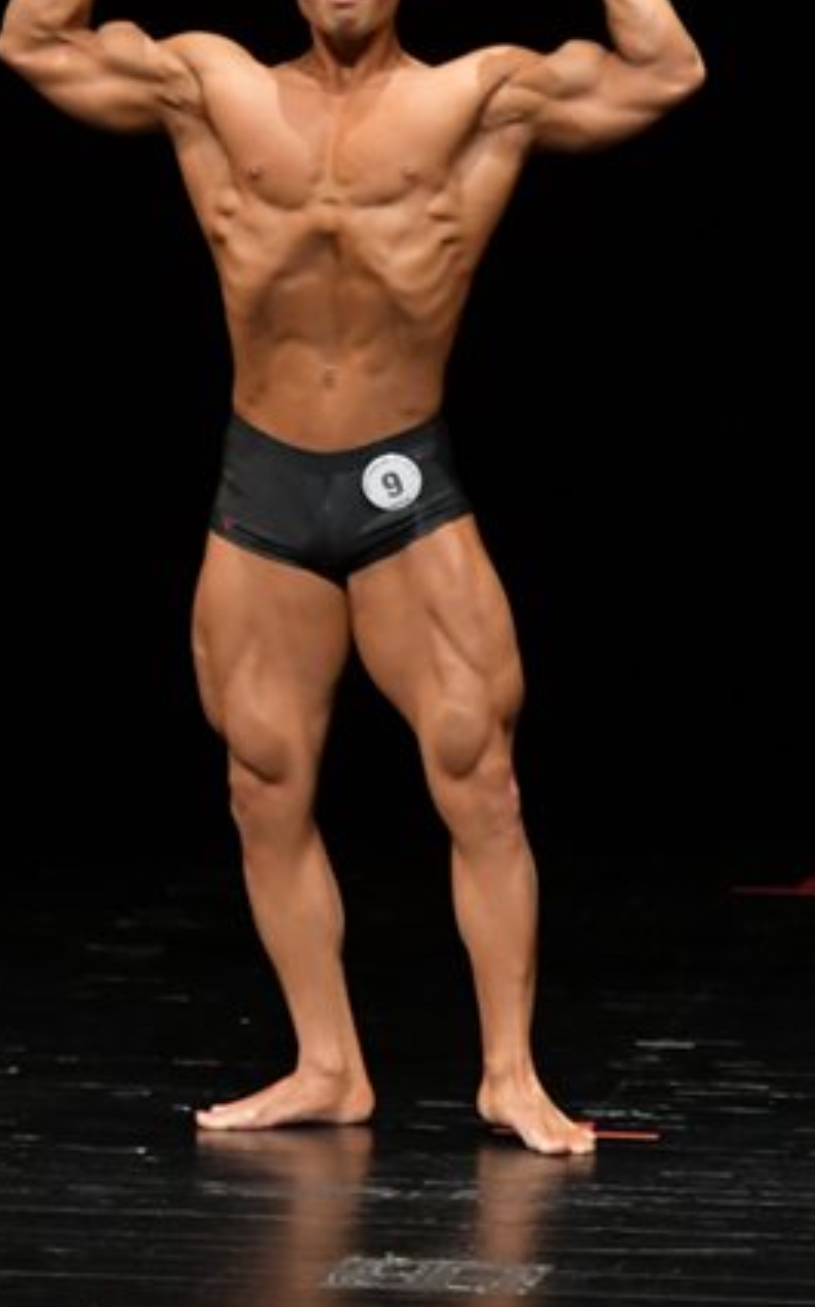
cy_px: 517
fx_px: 17870
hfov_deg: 2.6
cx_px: 361
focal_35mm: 502
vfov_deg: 4.2
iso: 3200
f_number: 5.6
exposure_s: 1/400
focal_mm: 180
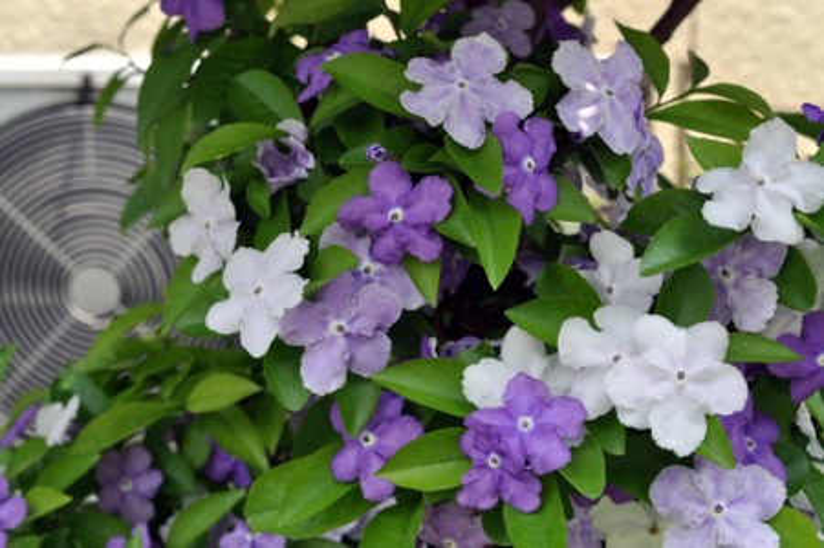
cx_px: 412
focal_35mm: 60
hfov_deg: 33.4
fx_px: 1372
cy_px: 274
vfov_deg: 22.6
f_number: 7.1
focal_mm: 40
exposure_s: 1/200
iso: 200
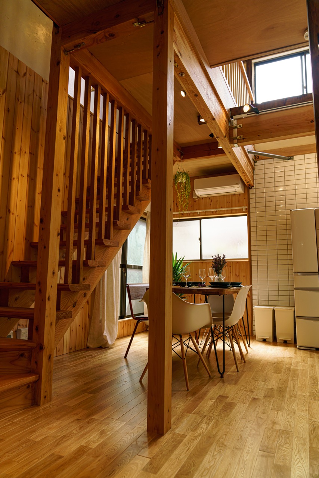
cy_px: 239
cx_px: 160
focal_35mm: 24
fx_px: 319
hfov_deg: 53.2
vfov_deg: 73.7
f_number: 3.5
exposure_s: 1/125
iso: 100
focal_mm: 24
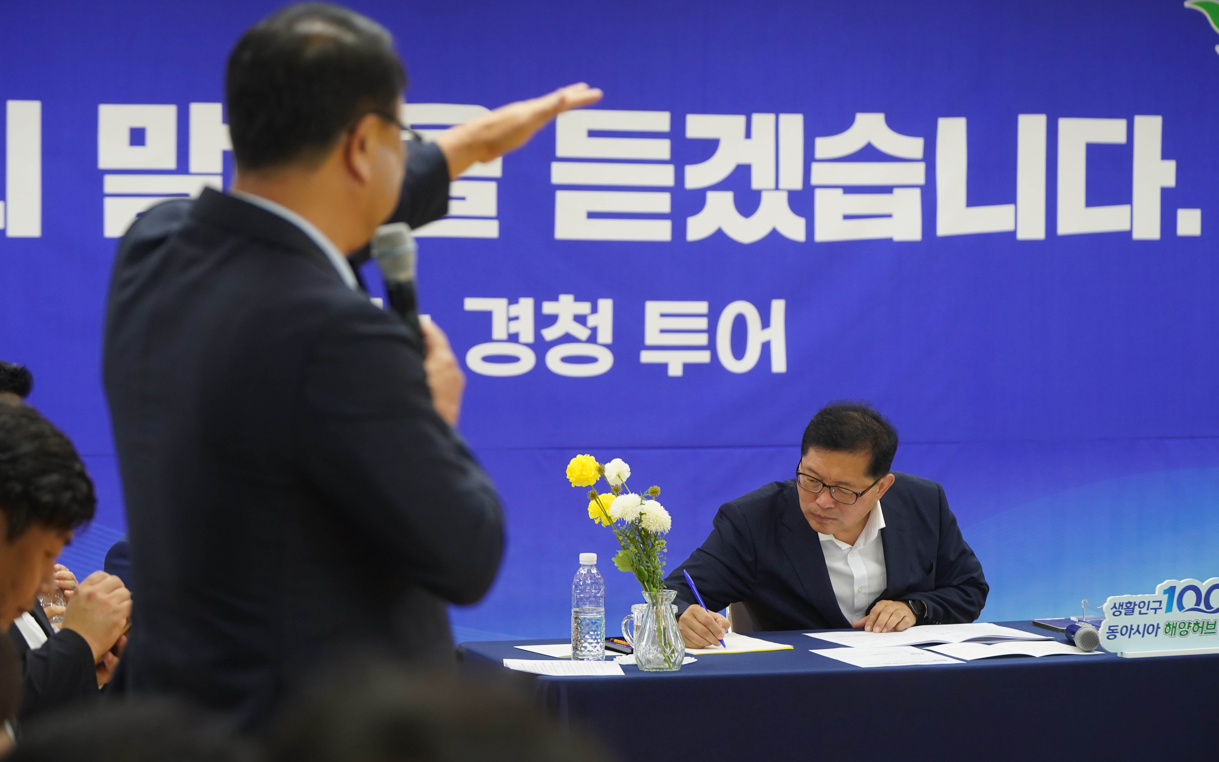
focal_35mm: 107
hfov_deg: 19.5
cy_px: 358
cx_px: 611
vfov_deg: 12.2
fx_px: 3555
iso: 1600
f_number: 4
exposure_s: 1/160
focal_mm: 104
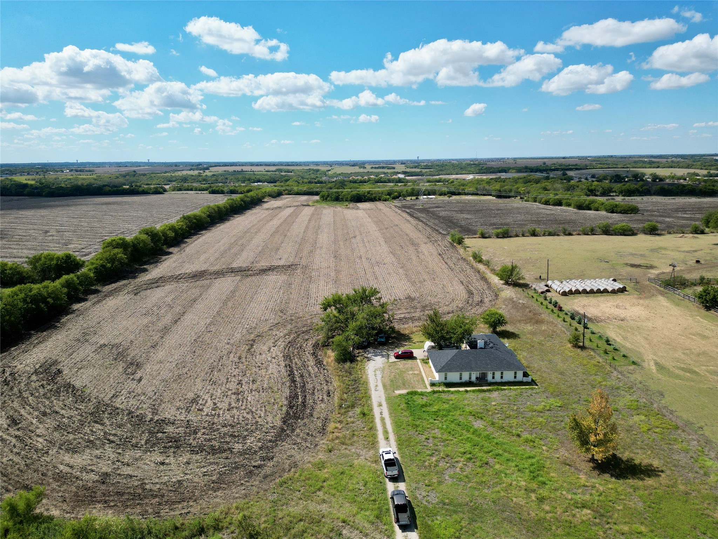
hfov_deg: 71.6
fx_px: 498
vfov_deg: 56.8
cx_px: 359
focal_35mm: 24
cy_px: 270
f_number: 1.7
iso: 140
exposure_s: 1/4000
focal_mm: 6.72
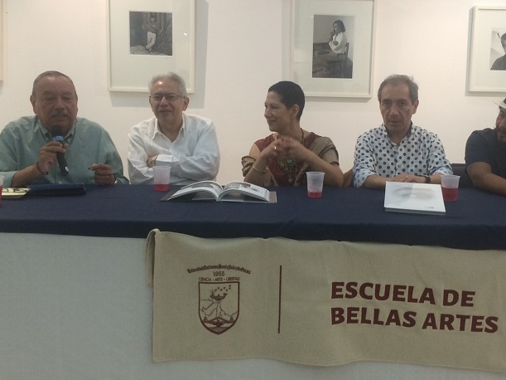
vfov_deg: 37.6
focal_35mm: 38
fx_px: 555
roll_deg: -1.6
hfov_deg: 48.8
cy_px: 157
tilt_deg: -4.8
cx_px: 288
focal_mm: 4.15
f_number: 2.2
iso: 100
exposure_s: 1/30
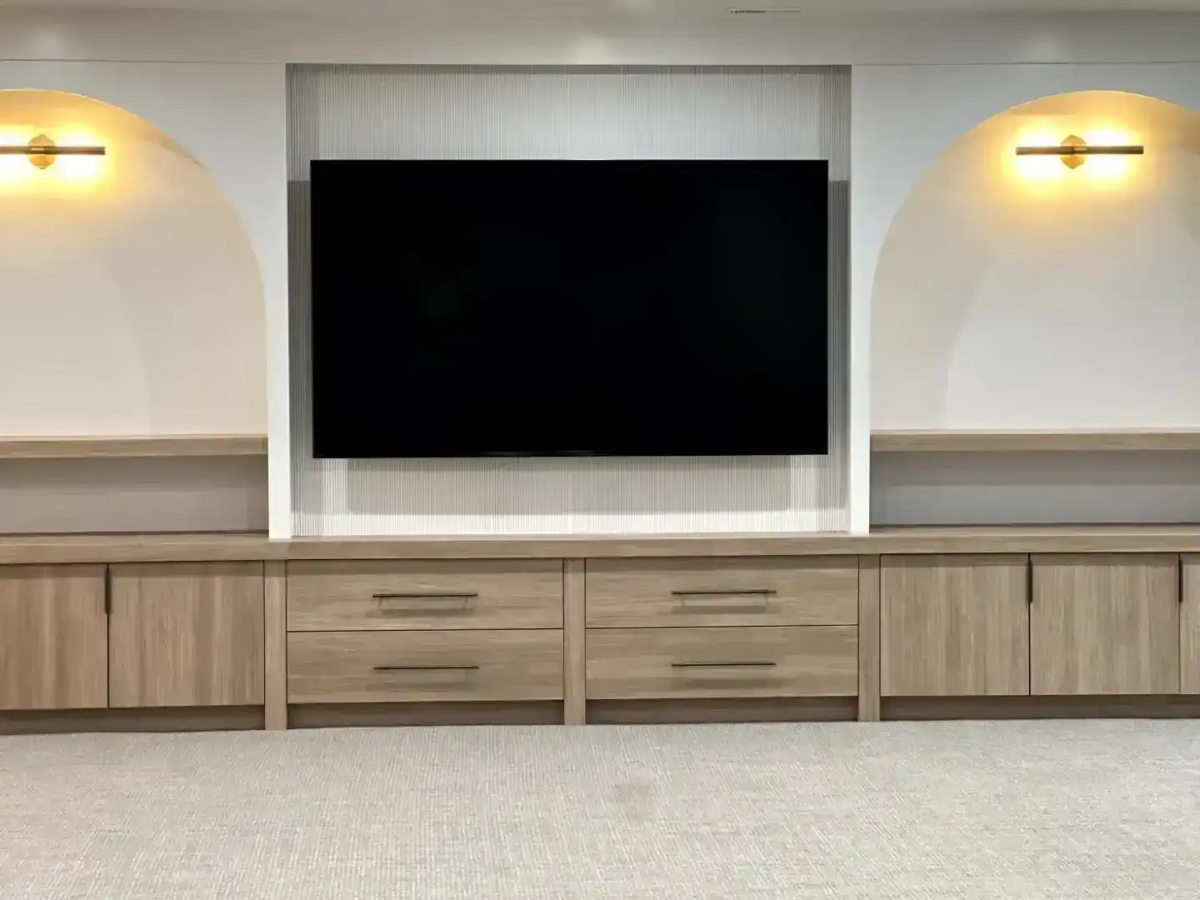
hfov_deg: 25.3
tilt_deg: -3.4
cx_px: 600
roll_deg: +0.2
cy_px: 450
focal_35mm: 77
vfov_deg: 19.1
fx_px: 2669
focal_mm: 9
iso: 400
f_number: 2.8
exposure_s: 1/40
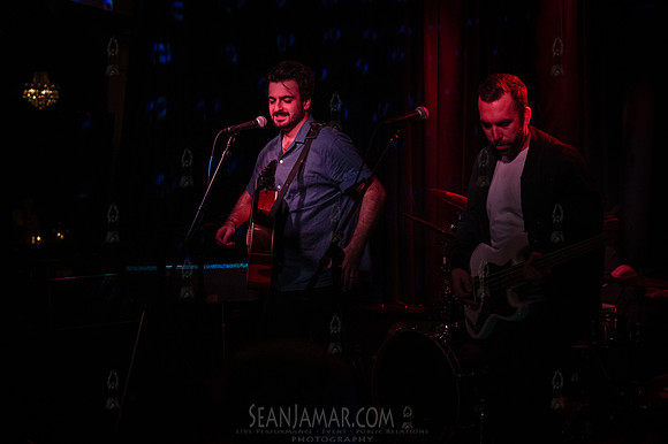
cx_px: 334
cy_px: 222
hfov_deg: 36.3
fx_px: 1020
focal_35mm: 55
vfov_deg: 24.6
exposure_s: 1/320
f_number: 3.5
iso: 8000
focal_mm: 55
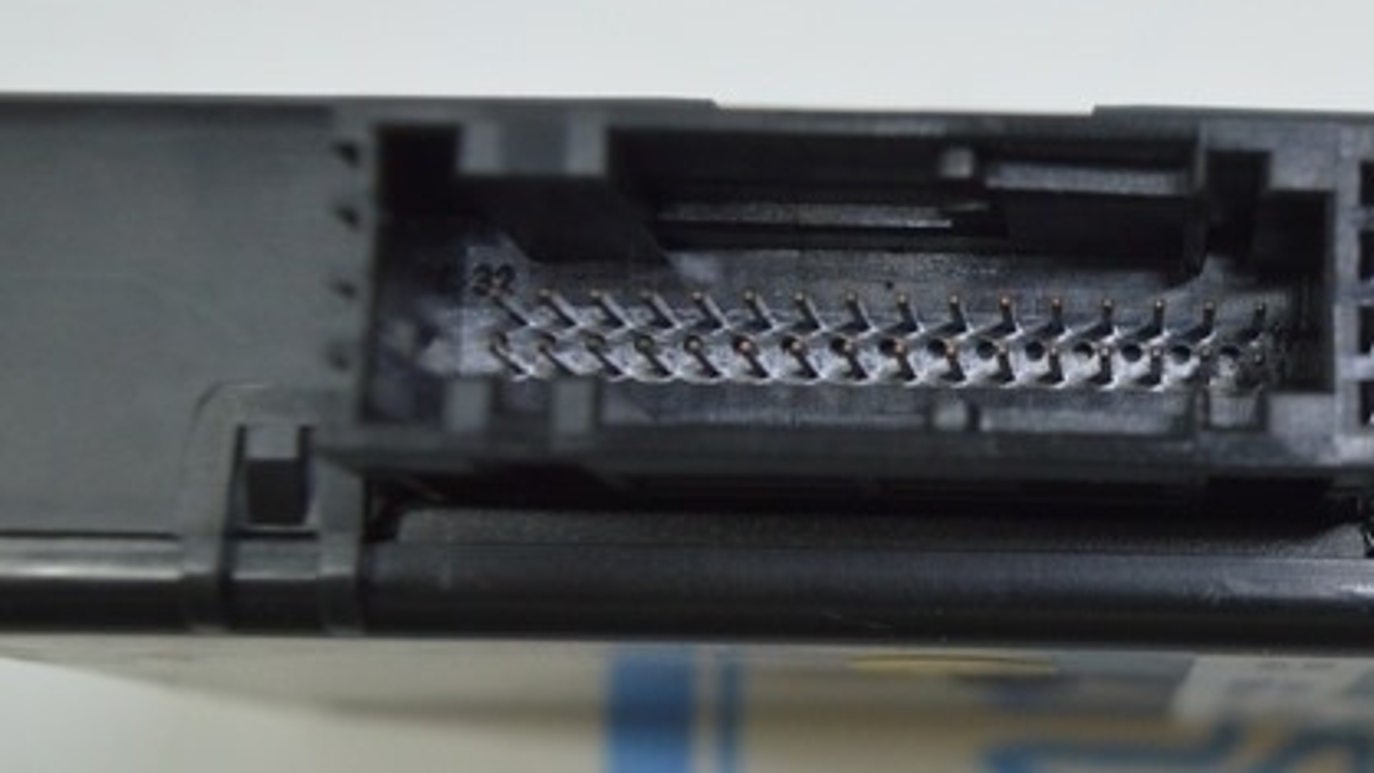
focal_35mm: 77
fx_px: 2805
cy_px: 393
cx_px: 1104
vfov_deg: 15.7
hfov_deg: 27.0
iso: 400
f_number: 3.5
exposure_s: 1/80
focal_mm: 20
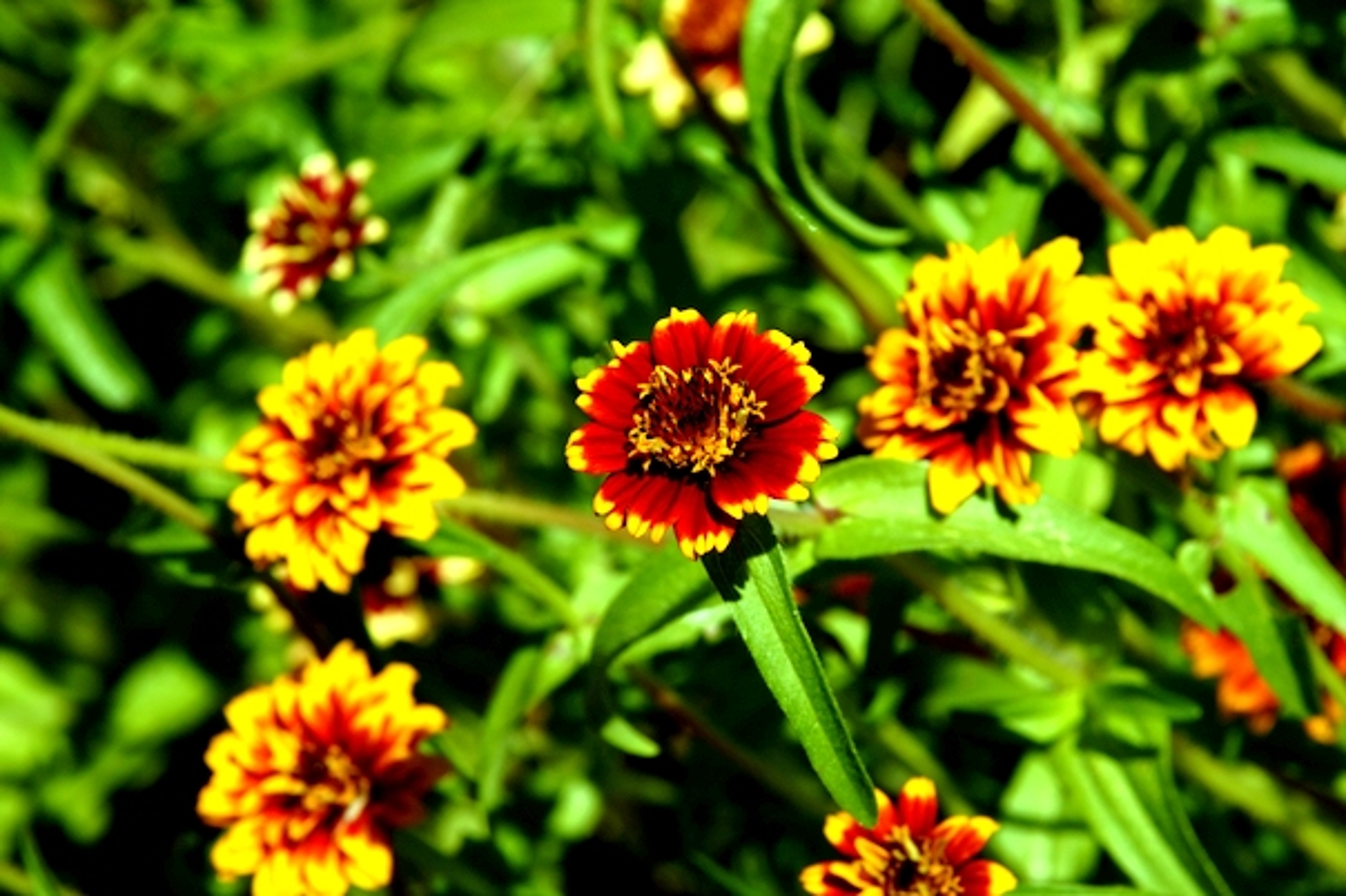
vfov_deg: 8.7
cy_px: 448
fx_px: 5885
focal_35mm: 158
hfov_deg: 13.0
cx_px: 673
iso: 200
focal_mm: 105
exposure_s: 1/250
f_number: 13
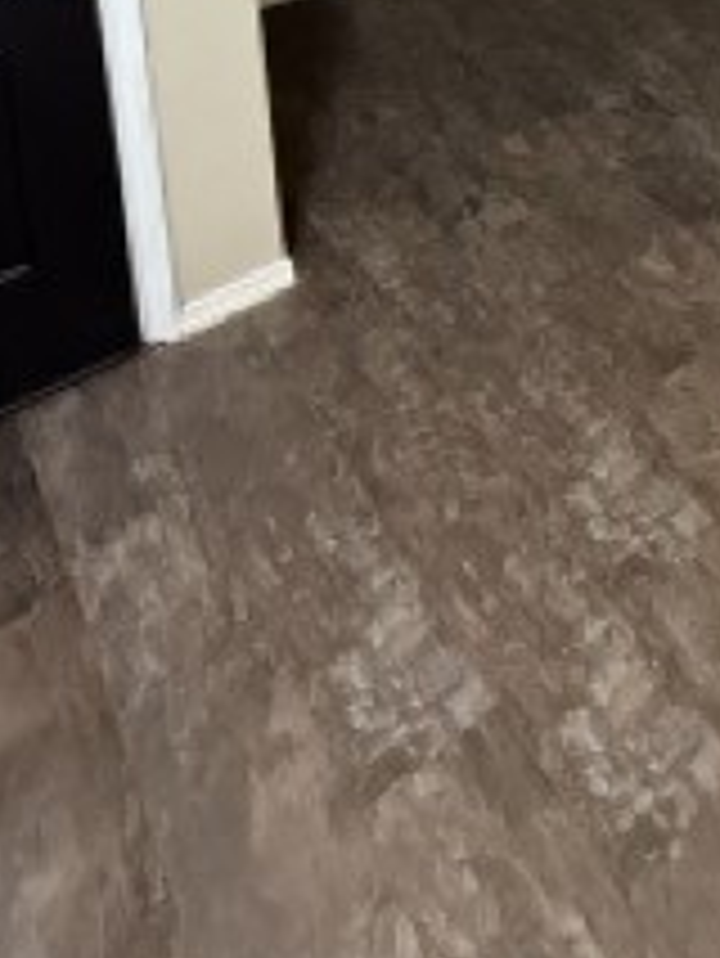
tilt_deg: -7.9
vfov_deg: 31.6
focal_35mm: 42
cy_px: -351
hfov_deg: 30.9
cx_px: 778
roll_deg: +0.4
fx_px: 1164
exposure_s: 1/60
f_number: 2.2
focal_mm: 2.22
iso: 800
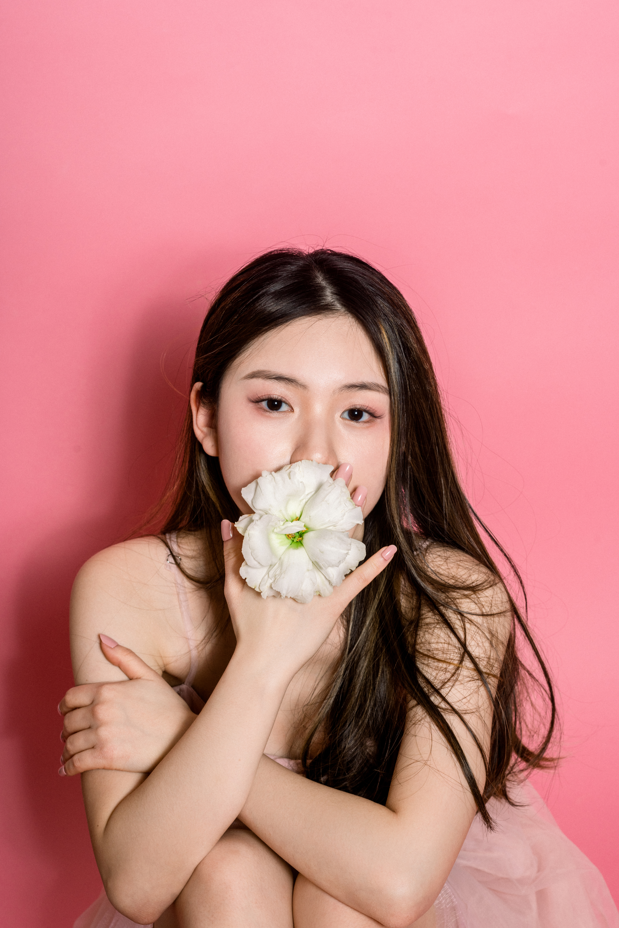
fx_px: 2192
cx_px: 310
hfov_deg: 16.1
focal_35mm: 85
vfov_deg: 23.9
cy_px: 464
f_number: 8
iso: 100
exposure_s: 1/160
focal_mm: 85
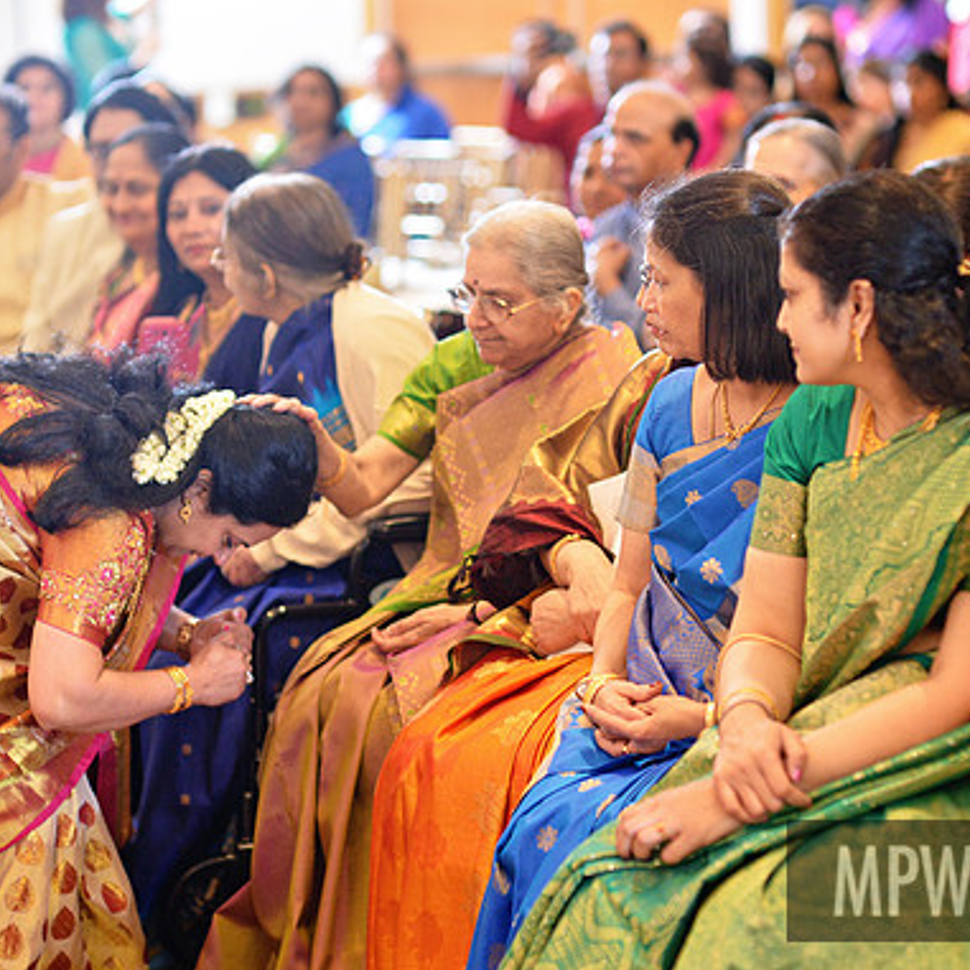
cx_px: 504
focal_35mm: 110
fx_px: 3487
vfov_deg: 15.8
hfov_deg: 15.8
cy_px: 489
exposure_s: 1/250
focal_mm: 85
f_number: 2.2
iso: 2500
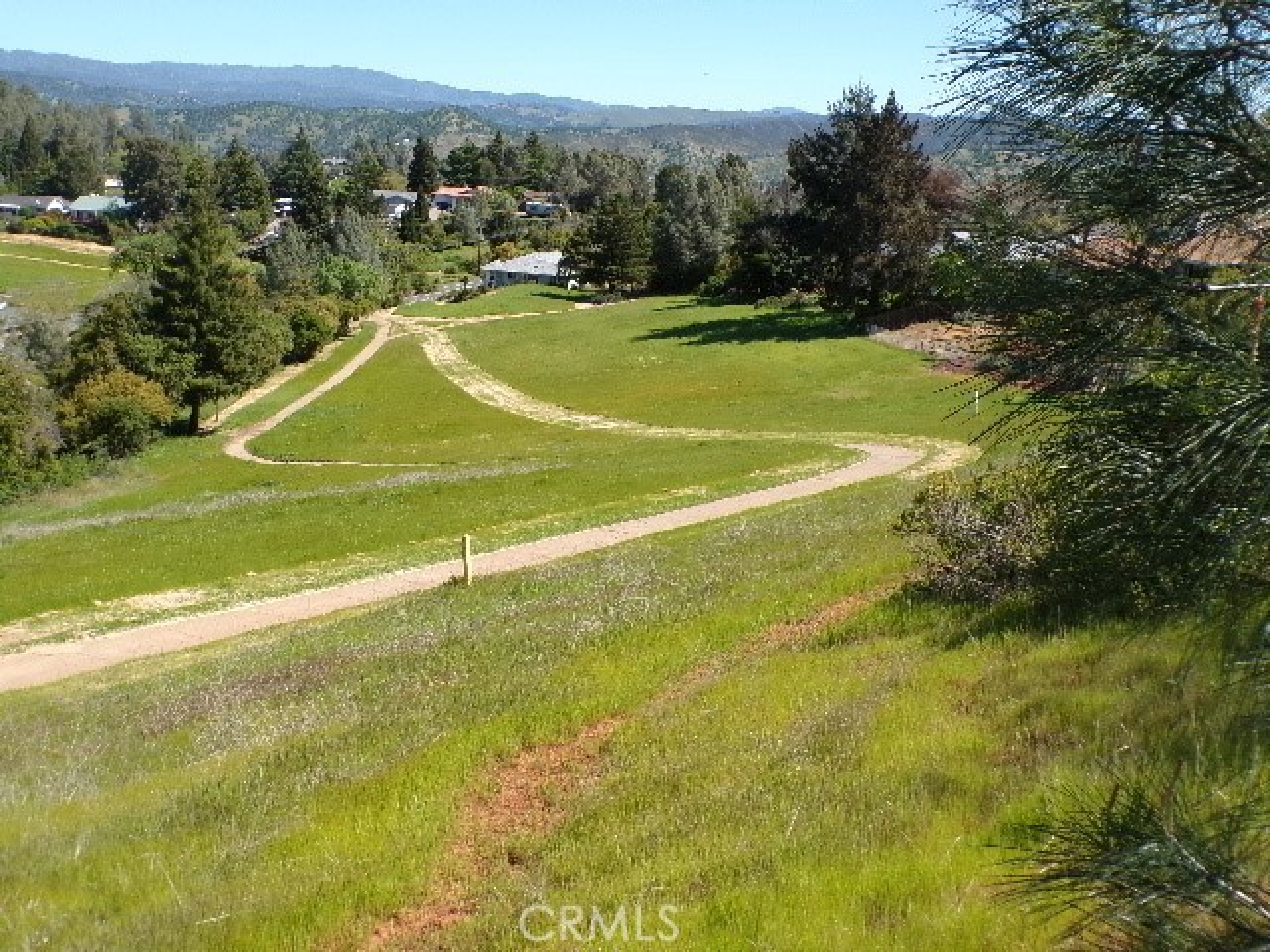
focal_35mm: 37
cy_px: 476
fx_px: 1357
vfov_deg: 38.7
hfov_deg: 50.1
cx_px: 635
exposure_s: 1/320
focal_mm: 6.6
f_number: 4.9
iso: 100
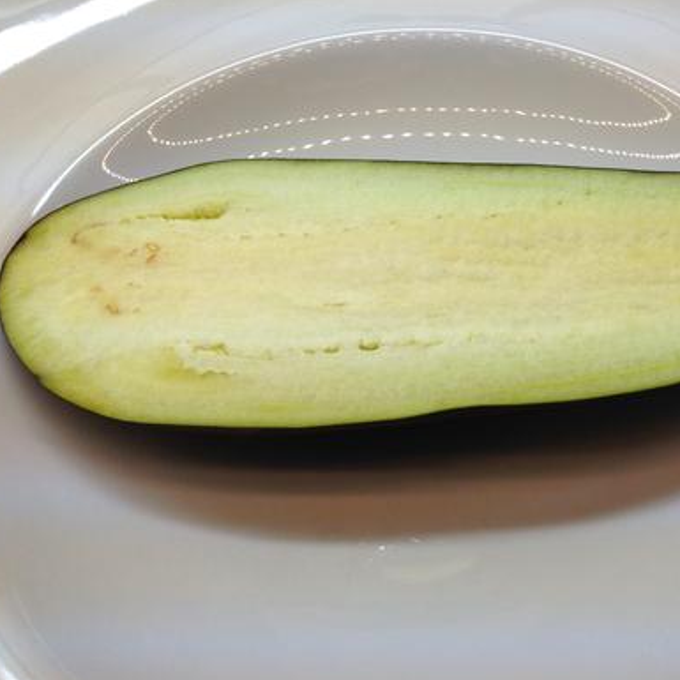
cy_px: 343
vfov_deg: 41.9
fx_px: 889
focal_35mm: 40
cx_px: 443
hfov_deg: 41.4
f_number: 2.4
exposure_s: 1/120
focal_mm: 4.12
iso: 100
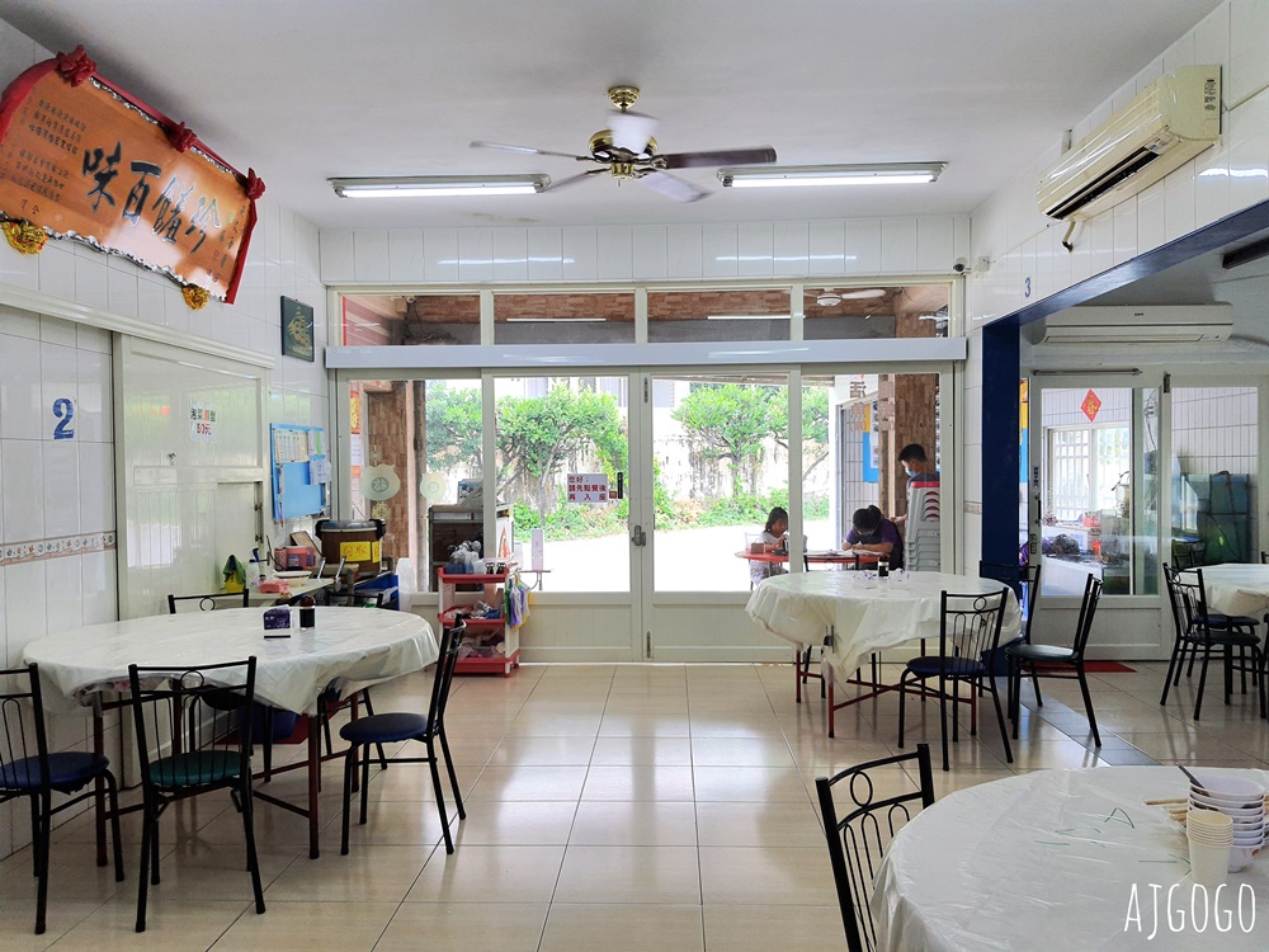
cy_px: 476
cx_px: 634
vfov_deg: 53.1
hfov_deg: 67.3
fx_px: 953
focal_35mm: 26
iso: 50
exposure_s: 1/121
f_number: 1.7
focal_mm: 4.32
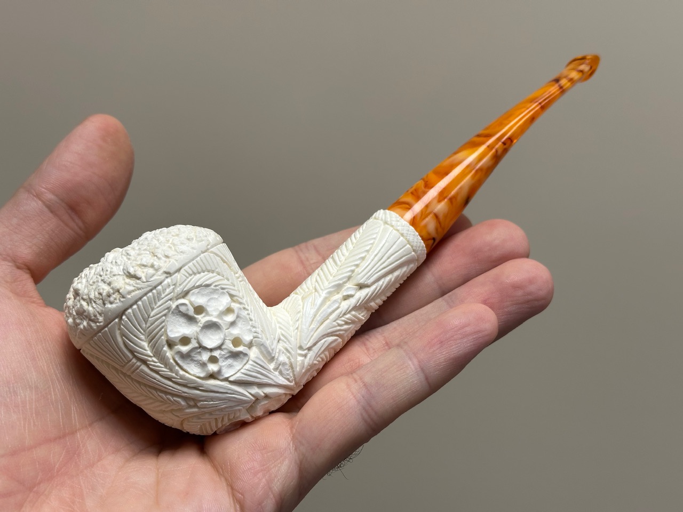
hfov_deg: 39.7
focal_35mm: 48
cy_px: 256
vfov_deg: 30.3
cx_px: 342
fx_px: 947
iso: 50
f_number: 1.78
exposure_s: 1/100
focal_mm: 6.86
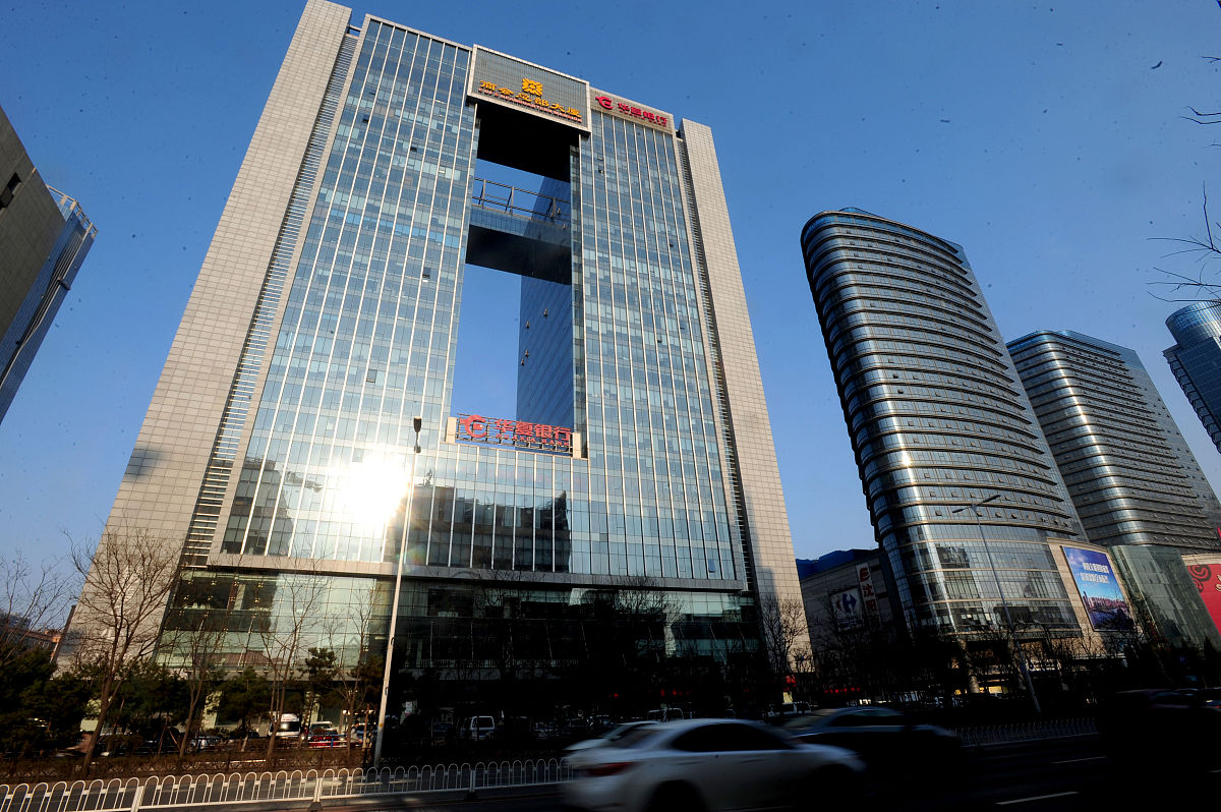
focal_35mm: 17
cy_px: 406
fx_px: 576
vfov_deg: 70.3
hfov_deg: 93.3
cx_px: 610
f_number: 22
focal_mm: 17
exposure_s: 1/30
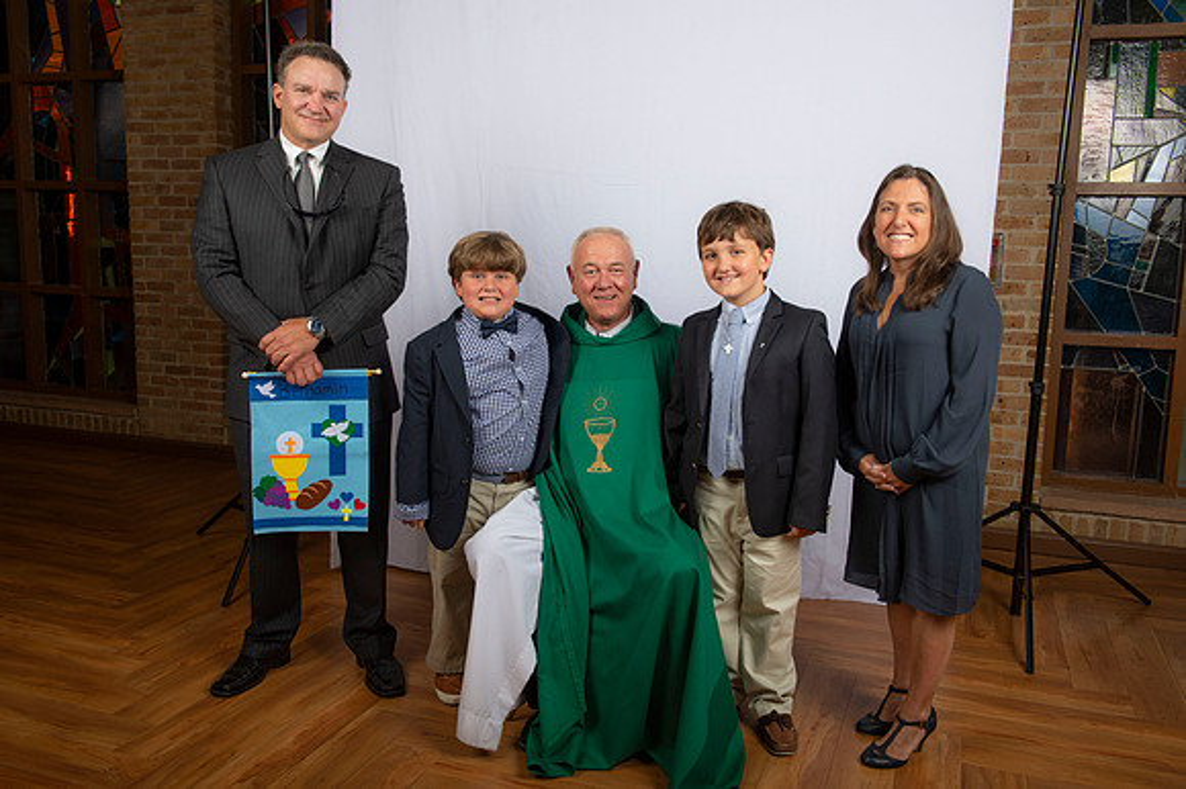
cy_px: 394
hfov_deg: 58.7
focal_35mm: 32
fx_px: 1054
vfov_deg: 41.1
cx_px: 593
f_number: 8
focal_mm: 32
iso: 320
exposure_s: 1/200
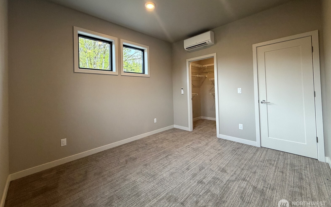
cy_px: 88
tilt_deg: +1.4
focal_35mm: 15
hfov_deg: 101.5
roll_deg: +2.1
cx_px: 165
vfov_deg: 74.3
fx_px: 135
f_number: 2.2
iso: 320
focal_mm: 2.22
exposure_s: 1/120
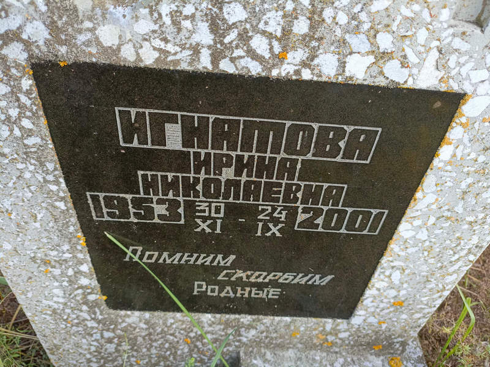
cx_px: 245
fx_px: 354
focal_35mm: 25
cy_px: 184
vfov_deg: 54.9
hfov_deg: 69.4
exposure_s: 1/120
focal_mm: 4.76
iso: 110
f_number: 1.69
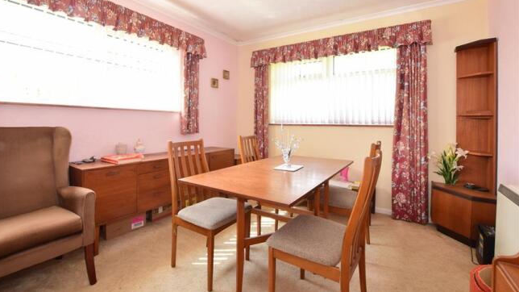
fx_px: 220
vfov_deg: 66.5
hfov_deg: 99.4
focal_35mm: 16
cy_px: 118
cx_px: 255
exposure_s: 1/5
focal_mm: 10
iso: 250
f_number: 16
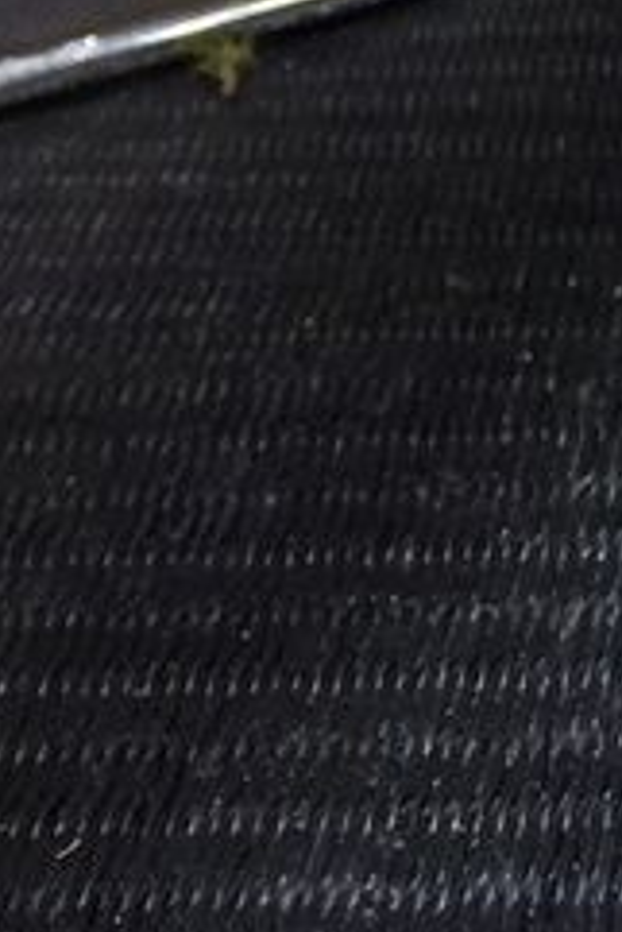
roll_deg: +0.1
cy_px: -17
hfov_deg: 11.0
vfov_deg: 19.4
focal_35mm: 102
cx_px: 1551
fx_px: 2640
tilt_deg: -31.9
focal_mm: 4.15
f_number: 2.2
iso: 160
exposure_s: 1/30
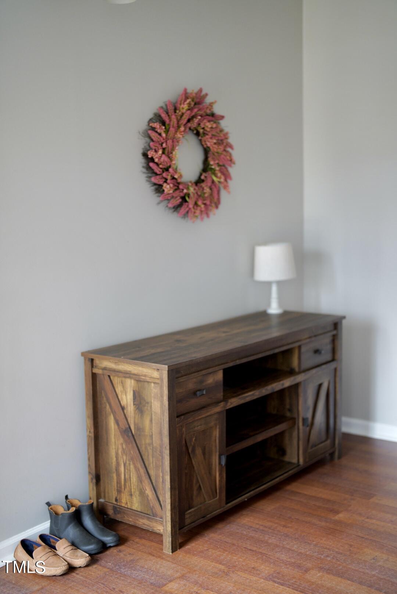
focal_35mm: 50
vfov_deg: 39.6
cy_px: 297
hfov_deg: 27.0
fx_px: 826
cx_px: 198
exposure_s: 1/100
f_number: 1.2
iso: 100
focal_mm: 50
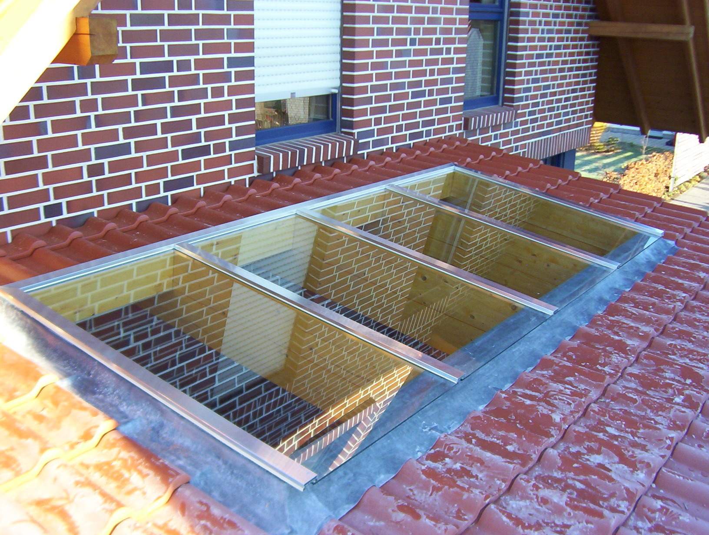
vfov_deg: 39.8
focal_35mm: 36
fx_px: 739
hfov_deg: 51.2
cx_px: 354
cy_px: 268
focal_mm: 5.54
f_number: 2.76
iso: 100
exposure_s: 1/192
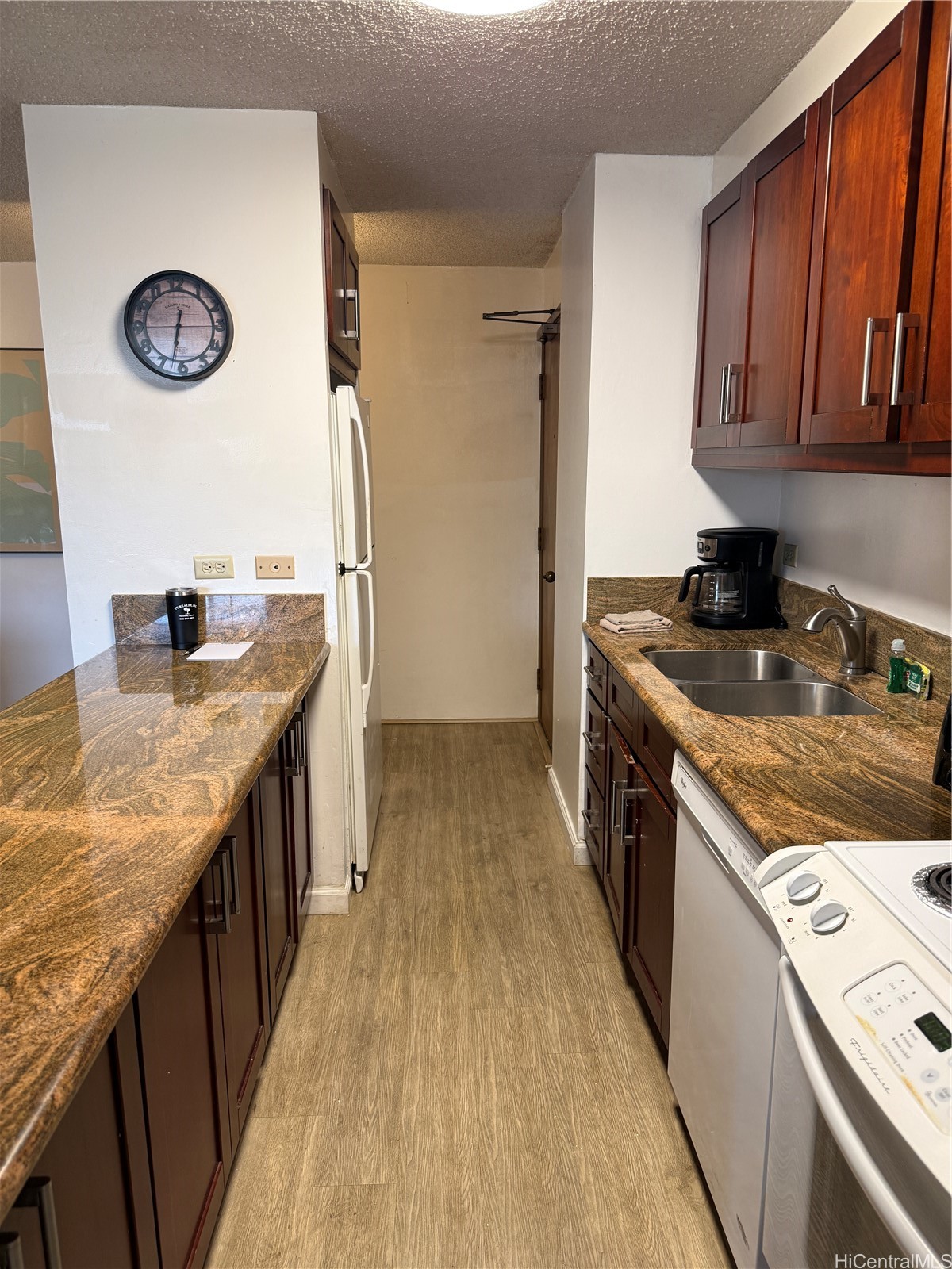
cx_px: 476
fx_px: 880
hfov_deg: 56.8
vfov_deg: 71.6
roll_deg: +0.6
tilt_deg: -11.9
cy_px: 634
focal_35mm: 24
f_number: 1.78
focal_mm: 6.76
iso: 160
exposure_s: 1/120
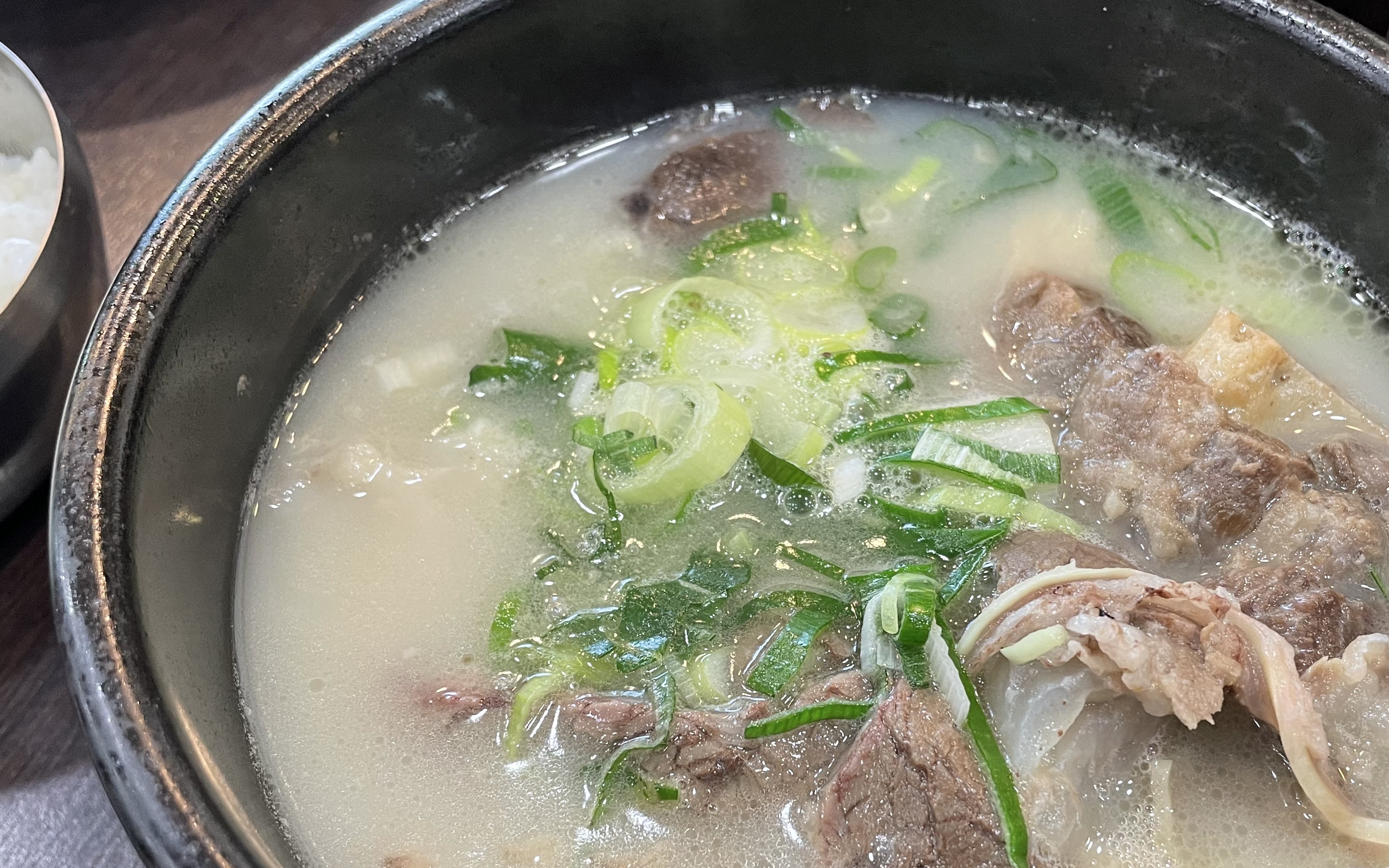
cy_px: 632
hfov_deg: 52.5
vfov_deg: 33.9
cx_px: 817
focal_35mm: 37
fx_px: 1401
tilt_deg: -57.5
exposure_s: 1/60
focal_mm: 4.2
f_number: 1.6
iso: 100
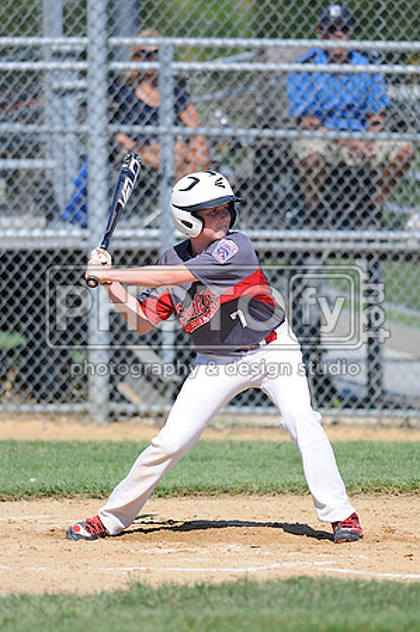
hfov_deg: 3.0
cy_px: 316
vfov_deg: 4.6
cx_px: 210
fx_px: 7893
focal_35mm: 450
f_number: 4
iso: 200
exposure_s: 1/1600
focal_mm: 300
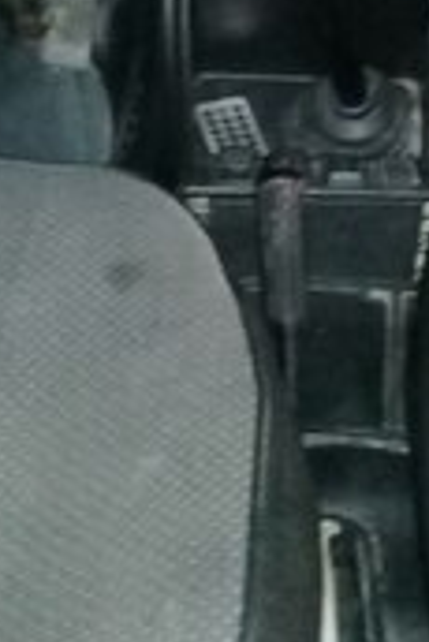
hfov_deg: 14.3
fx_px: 1659
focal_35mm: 93
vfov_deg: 20.7
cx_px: 515
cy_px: -90
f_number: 2.2
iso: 800
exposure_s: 1/15
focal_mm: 3.3
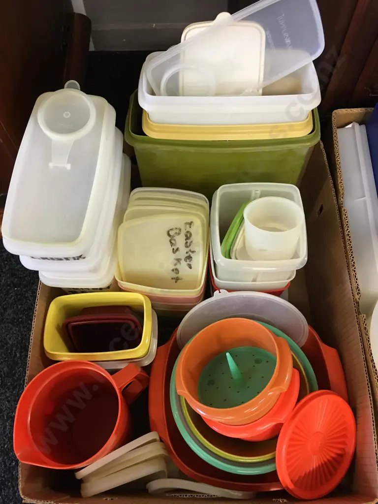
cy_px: 252
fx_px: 422
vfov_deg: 61.7
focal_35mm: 29
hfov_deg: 48.2
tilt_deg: -65.0
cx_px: 189
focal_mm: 4.15
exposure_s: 1/17
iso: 64
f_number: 2.2
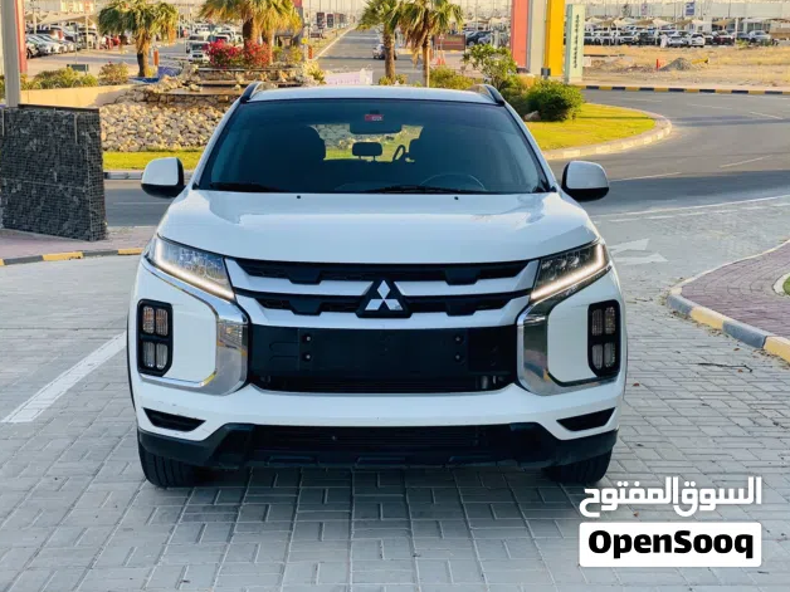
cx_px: 390
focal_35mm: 53
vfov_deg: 27.5
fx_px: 1210
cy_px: 295
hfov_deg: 36.2
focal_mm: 6
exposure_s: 1/149
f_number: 2
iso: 20
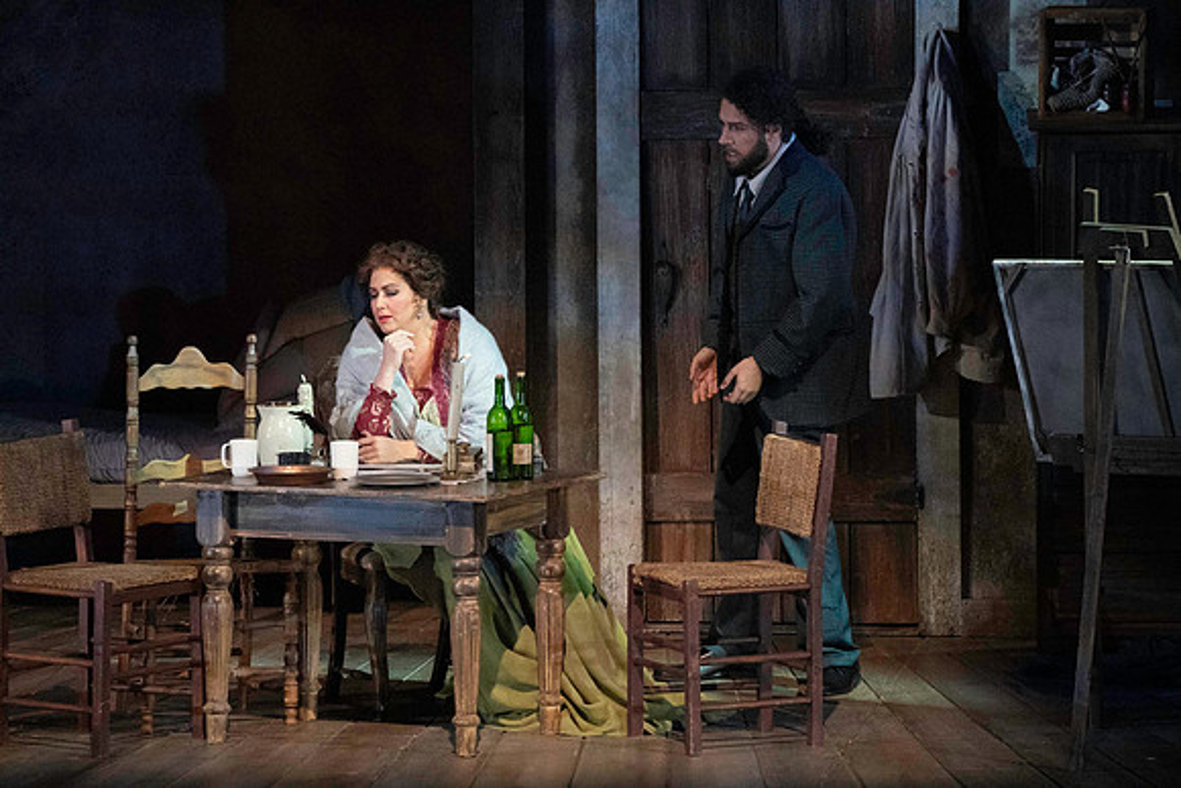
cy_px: 394
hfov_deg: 5.3
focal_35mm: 391
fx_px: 12829
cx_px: 590
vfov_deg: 3.5
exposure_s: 1/320
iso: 16000
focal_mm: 391
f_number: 13
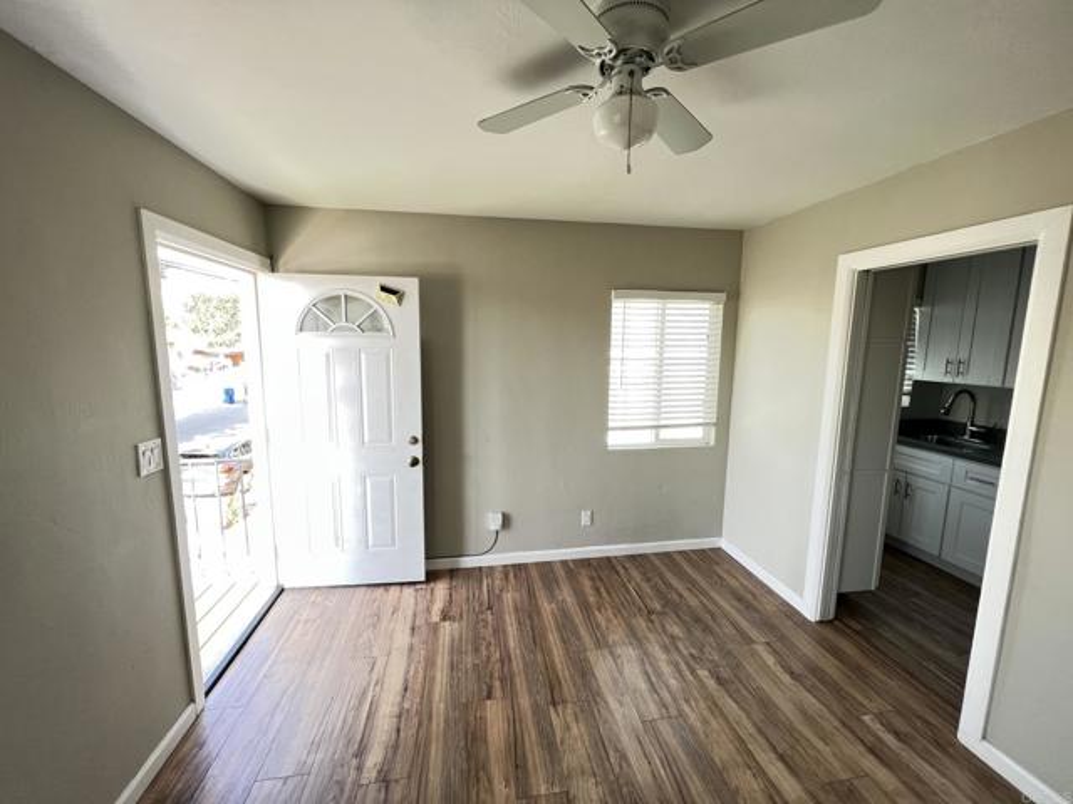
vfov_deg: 89.9
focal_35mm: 13
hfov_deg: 106.2
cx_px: 536
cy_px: 402
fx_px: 403
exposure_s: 1/99
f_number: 1.8
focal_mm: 1.57
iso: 160
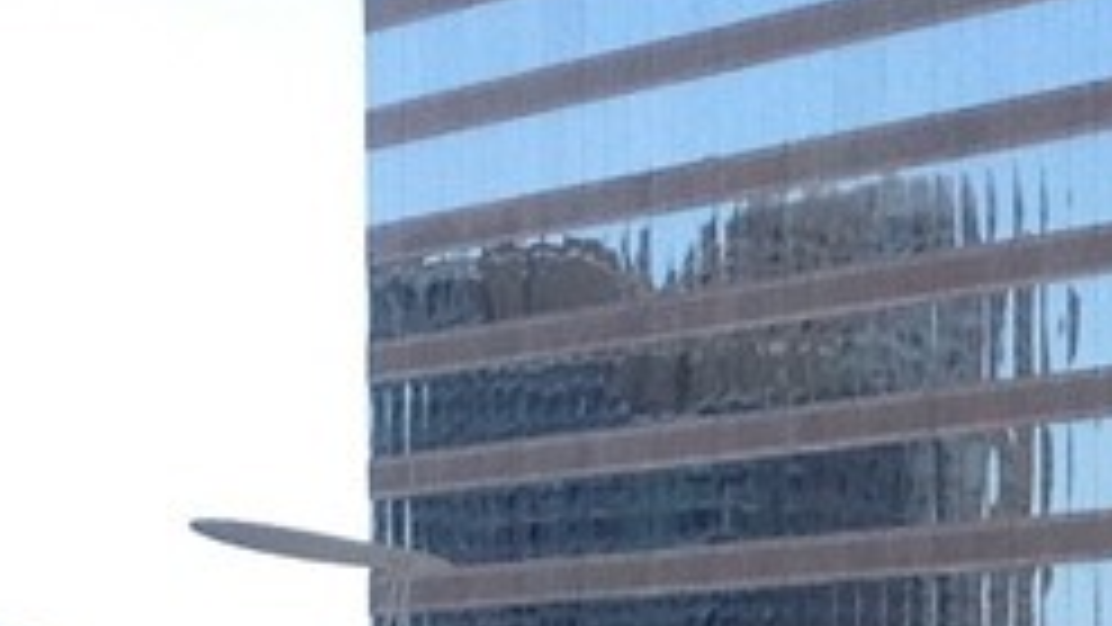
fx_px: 7284
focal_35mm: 247
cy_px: 1076
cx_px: 1175
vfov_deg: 4.9
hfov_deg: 8.7
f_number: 2.4
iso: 80
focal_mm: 4.28
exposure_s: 1/1453
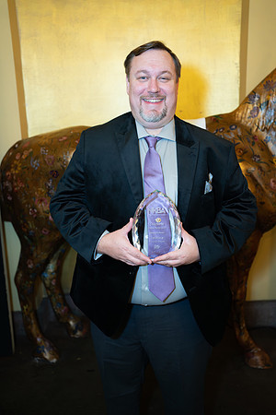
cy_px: 208
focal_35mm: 35
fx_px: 402
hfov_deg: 37.9
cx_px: 138
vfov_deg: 54.4
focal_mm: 35
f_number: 3.2
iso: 800
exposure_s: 1/100
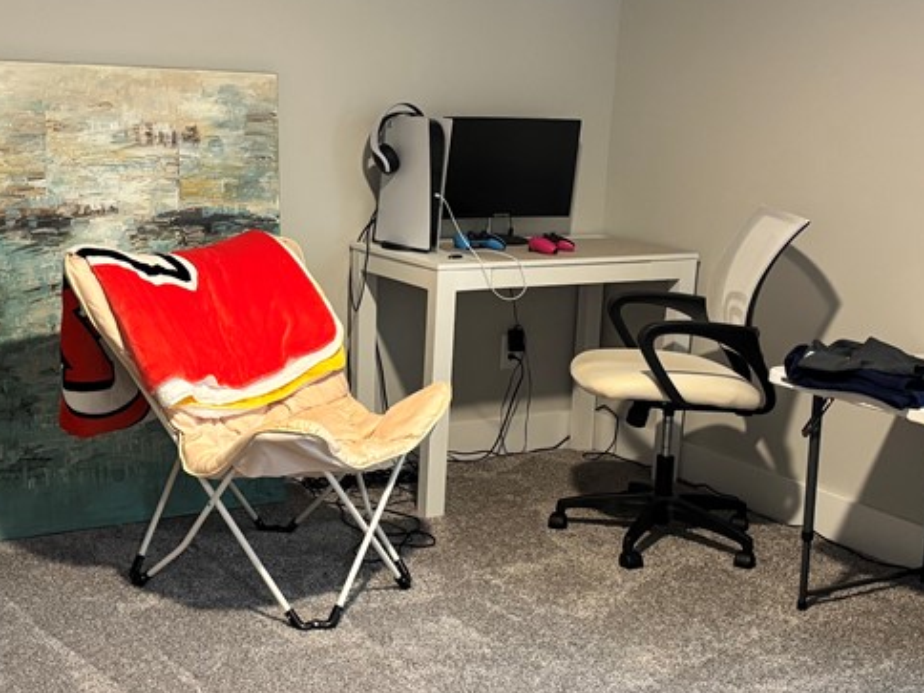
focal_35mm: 55
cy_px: 279
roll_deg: -3.2
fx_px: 1468
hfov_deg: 34.9
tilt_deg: -9.4
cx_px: 401
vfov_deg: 26.5
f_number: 1.6
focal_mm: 5.96
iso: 320
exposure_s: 1/60
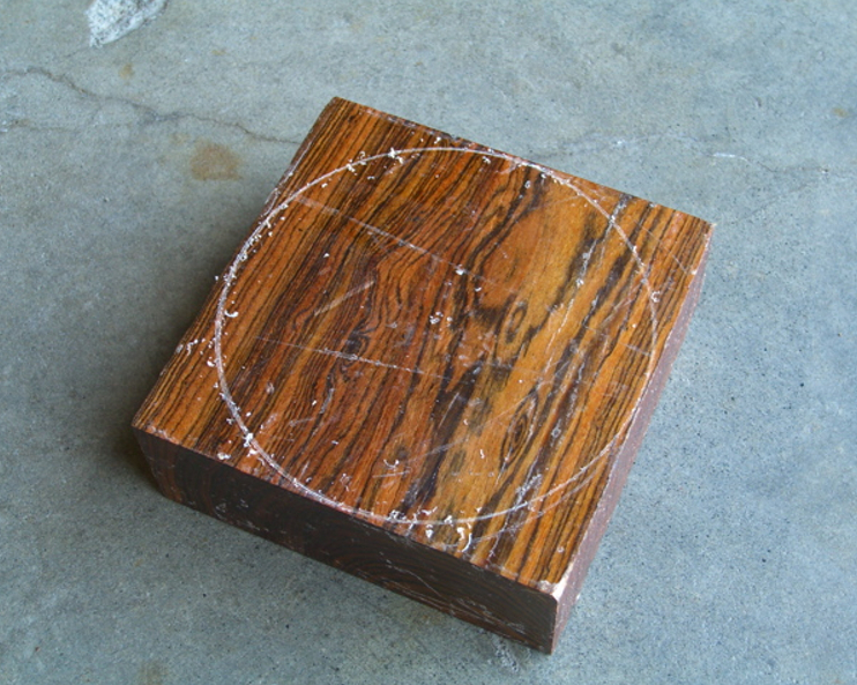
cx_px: 446
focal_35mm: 60
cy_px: 340
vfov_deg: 25.4
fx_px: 1521
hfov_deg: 31.5
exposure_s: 1/25
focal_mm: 11.8
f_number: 3.6
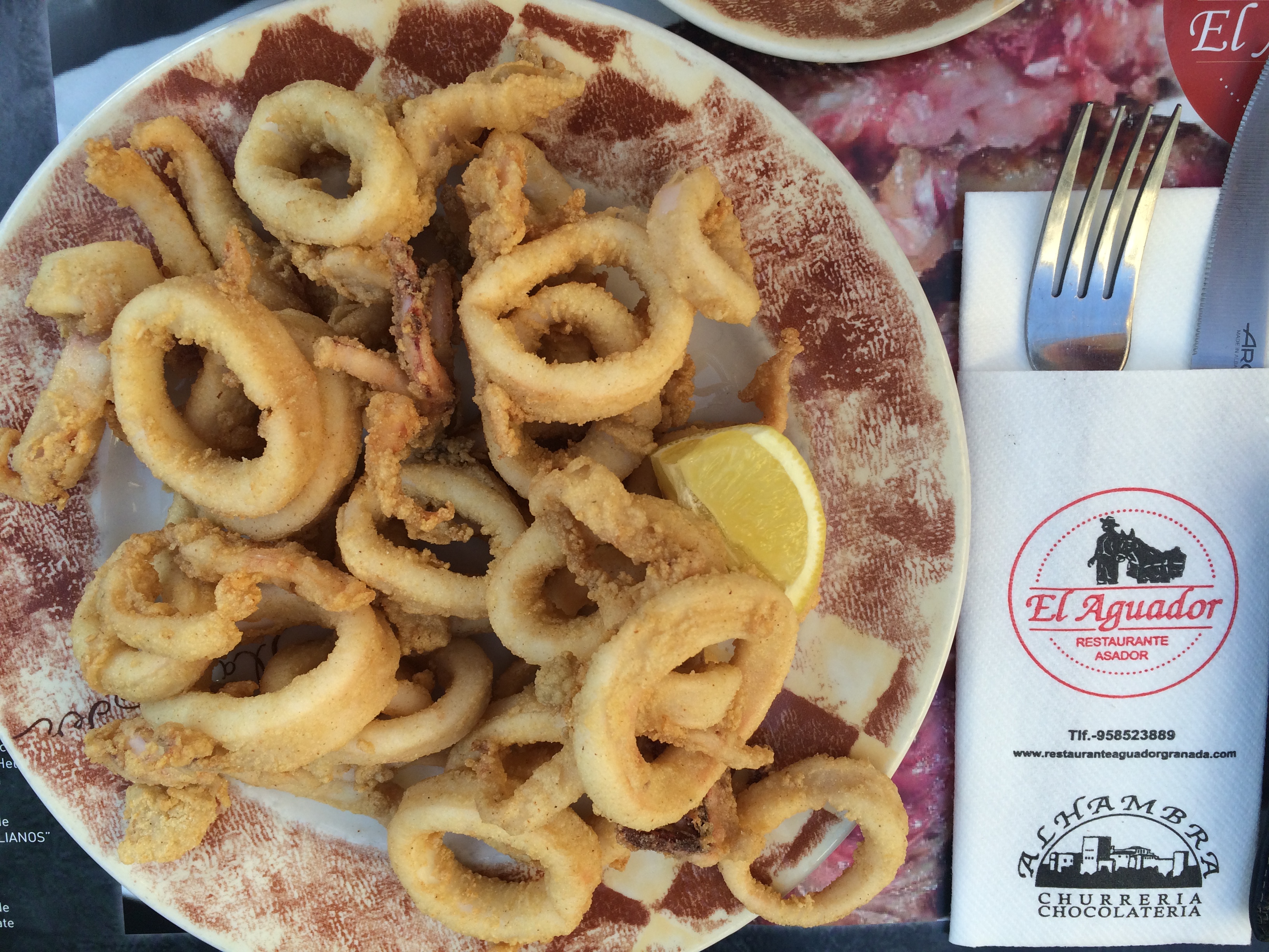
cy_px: 476
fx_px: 1063
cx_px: 634
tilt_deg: -83.4
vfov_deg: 48.2
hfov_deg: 61.7
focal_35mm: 29
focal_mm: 4.15
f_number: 2.2
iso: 32
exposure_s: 1/178
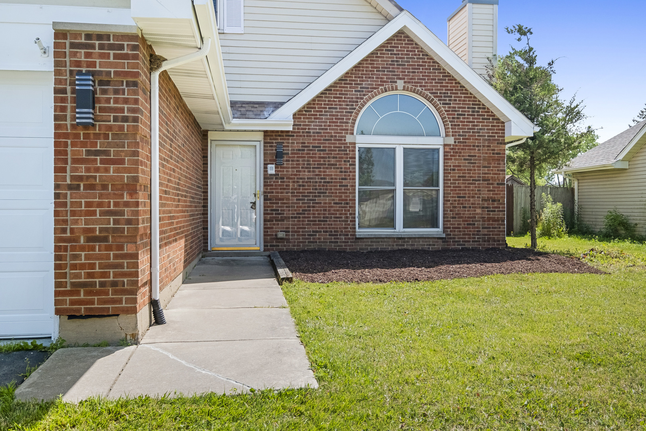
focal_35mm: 30
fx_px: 538
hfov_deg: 61.9
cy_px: 216
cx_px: 323
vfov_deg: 43.6
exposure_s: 1/640
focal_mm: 20
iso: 800
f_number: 9
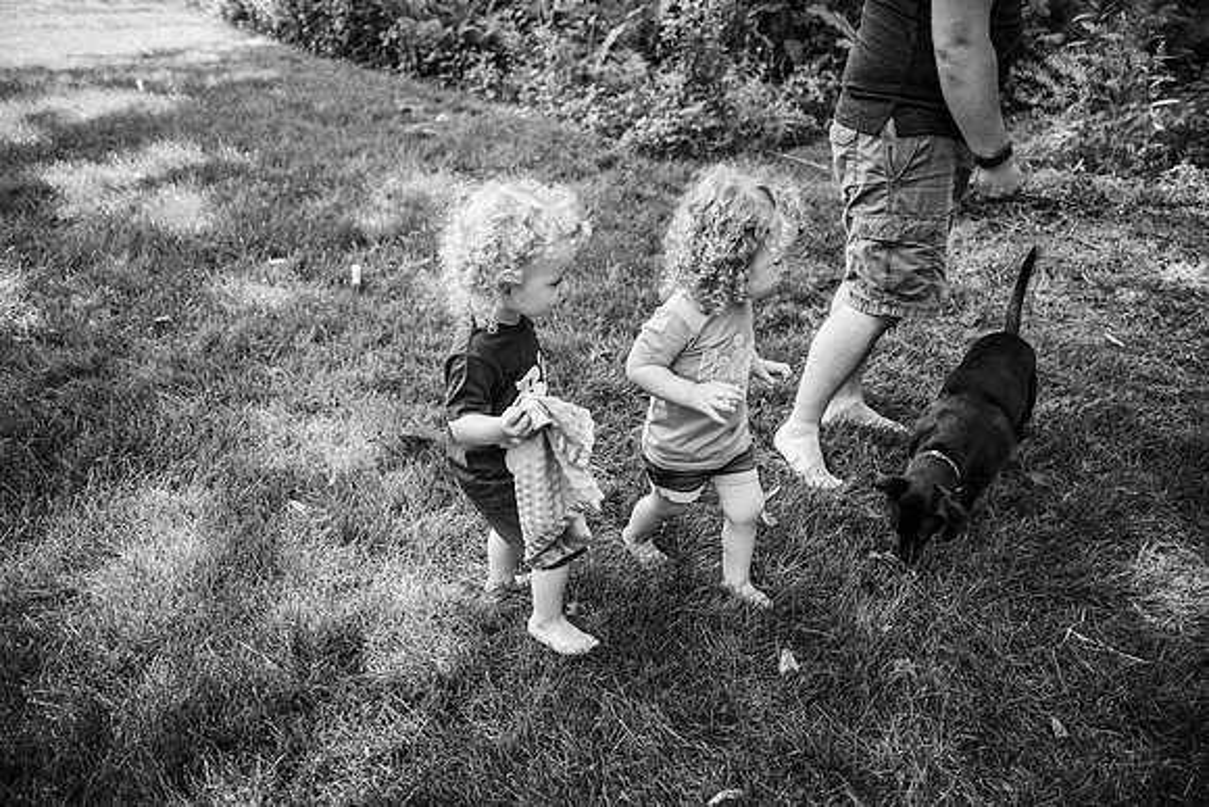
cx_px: 604
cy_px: 404
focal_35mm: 24
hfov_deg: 73.7
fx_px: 806
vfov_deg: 53.2
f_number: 2.8
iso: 320
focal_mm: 24
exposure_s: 1/640
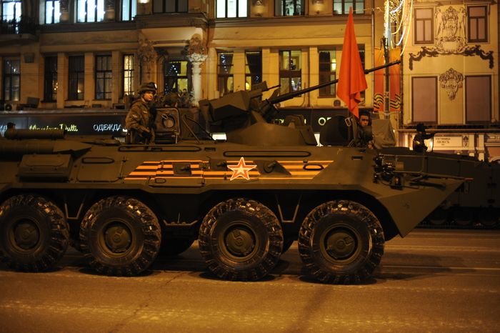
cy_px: 166
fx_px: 694
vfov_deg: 27.0
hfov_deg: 39.6
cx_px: 250
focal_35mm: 50
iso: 1600
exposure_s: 1/80
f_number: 2
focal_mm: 50
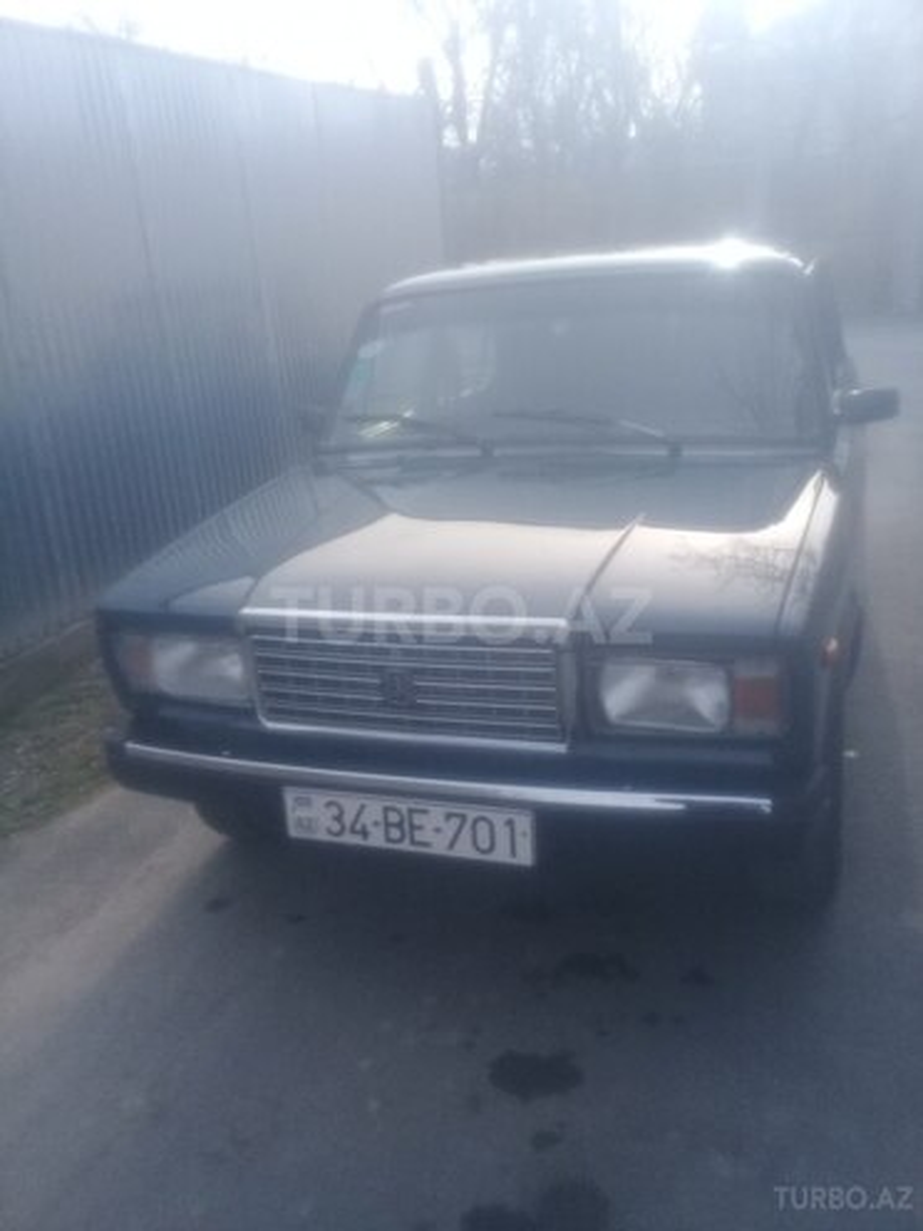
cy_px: 616
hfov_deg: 45.4
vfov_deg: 58.4
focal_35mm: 31
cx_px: 462
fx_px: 1102
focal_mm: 3.3
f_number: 2.2
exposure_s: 1/456
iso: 50
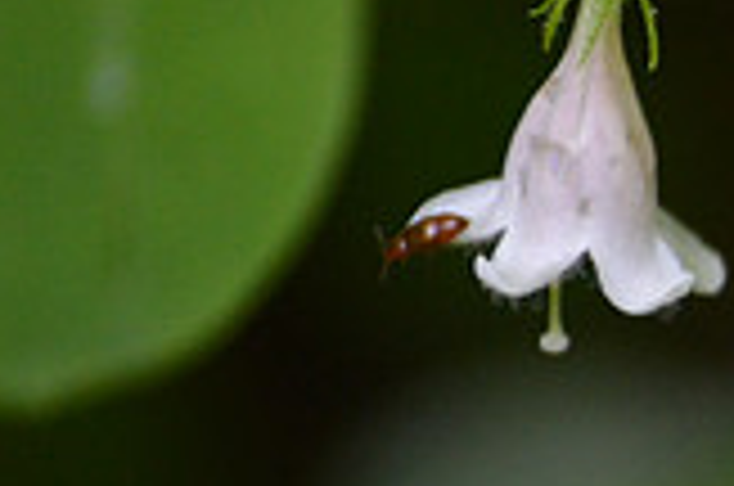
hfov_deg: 1.3
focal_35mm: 1605
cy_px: 351
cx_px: 1288
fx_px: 32660
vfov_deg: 0.9
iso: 1600
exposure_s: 1/320
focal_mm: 300
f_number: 5.6
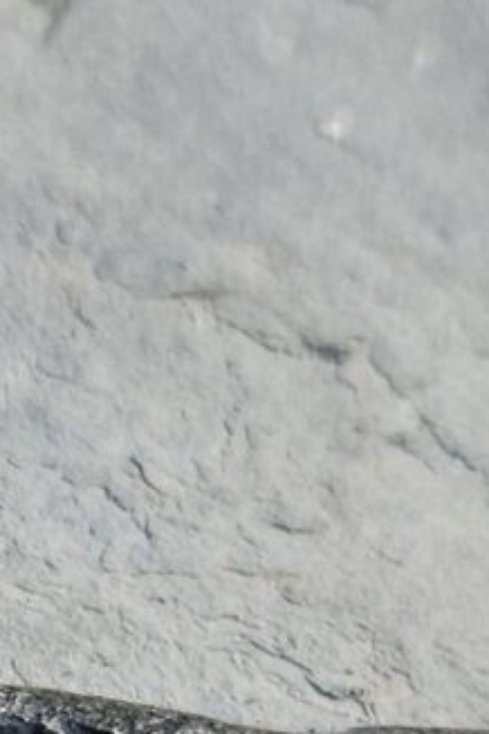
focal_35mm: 187
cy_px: 1064
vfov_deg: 10.6
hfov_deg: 7.1
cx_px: -413
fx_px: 3810
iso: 25
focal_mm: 5.4
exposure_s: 1/480
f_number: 1.8
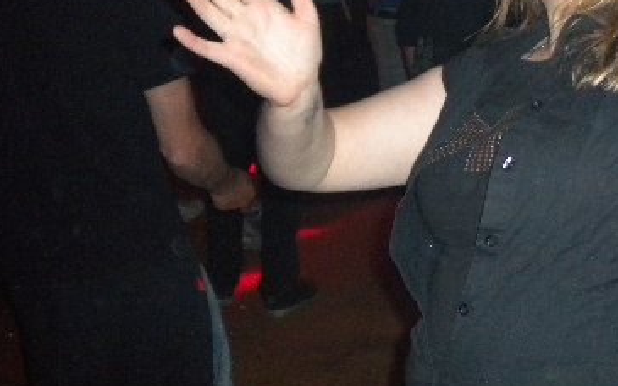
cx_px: 530
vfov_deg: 19.7
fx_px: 1095
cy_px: 58
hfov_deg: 30.4
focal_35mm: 65
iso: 400
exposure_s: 1/8
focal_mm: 6.3
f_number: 3.1
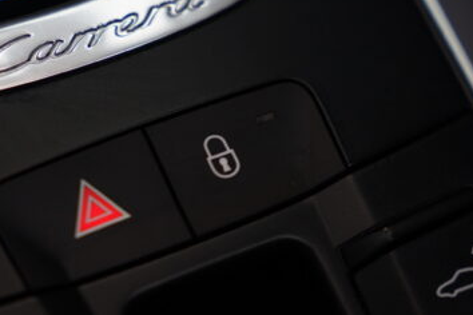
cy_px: 24
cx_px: 118
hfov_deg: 13.5
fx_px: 1997
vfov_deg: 9.0
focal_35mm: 152
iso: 320
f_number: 2.8
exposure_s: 1/80
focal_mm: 70
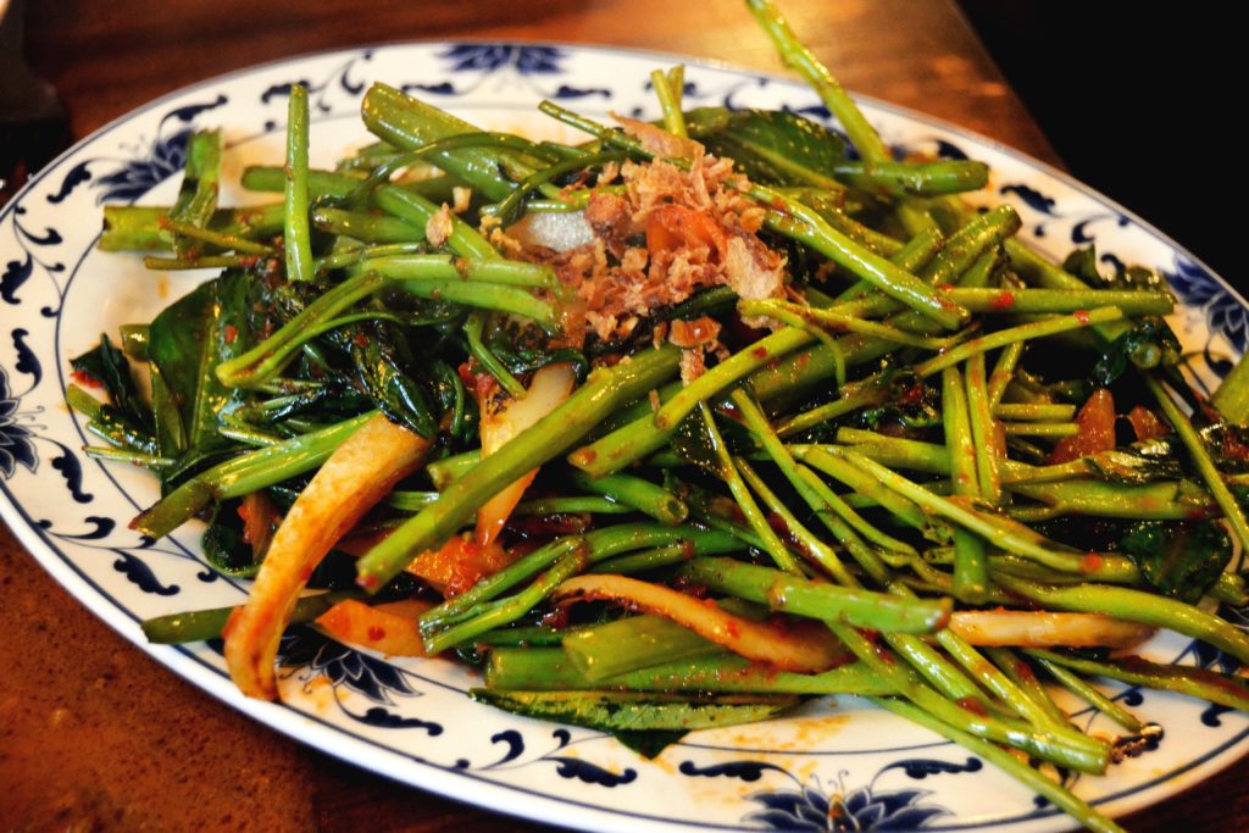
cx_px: 624
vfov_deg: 26.5
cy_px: 416
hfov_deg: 38.9
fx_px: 1770
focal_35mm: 51
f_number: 4.5
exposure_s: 1/50
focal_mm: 34
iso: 1600
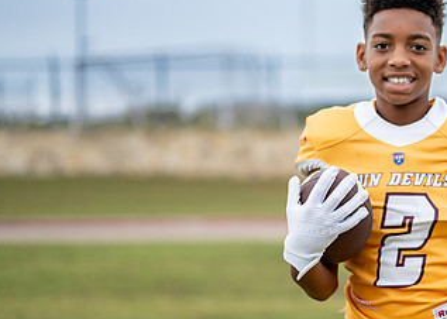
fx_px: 1396
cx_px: 422
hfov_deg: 17.8
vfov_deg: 13.0
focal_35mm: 110
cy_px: 171
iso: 320
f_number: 1.2
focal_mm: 50
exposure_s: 1/2000
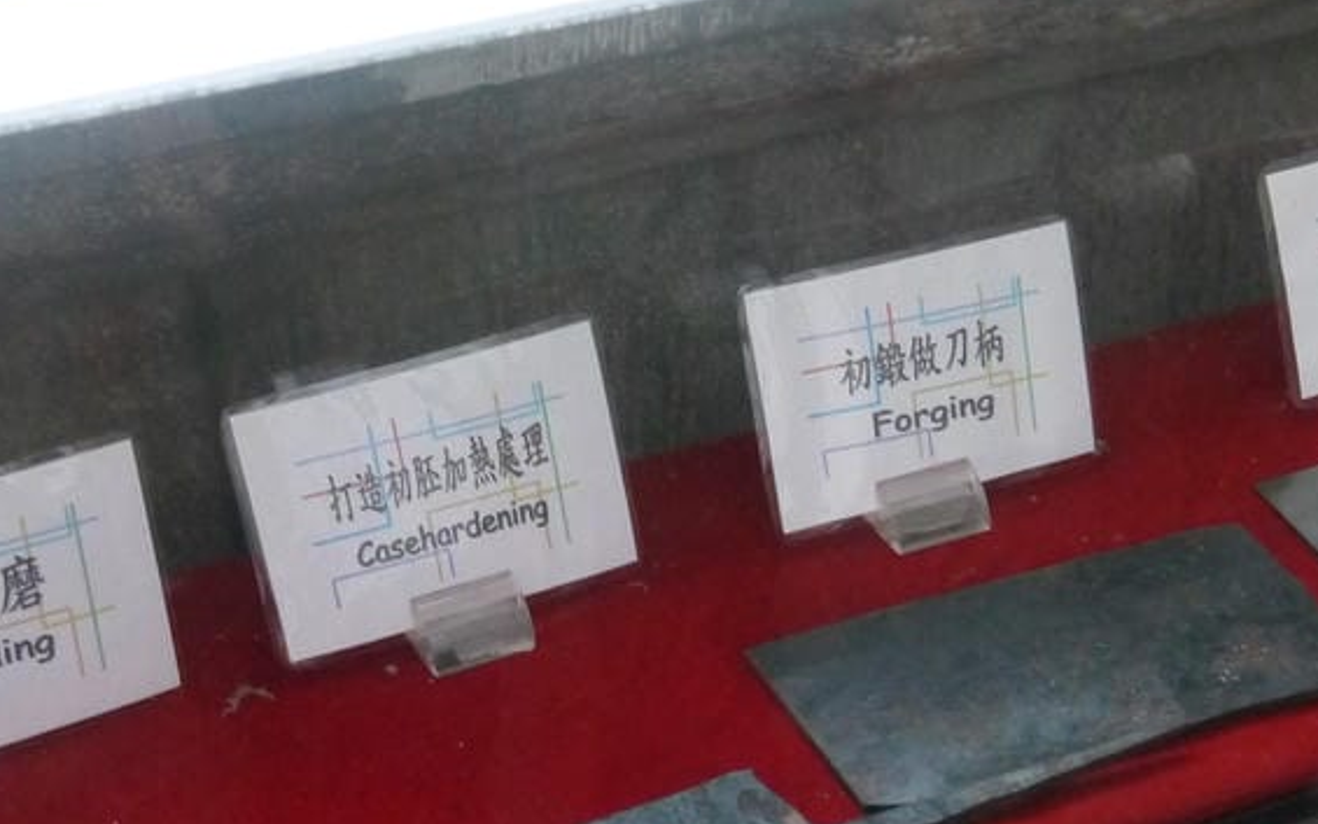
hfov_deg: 32.5
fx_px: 2263
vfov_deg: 20.5
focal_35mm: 63
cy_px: 572
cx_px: 607
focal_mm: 14
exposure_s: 1/125
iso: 1250
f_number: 3.5
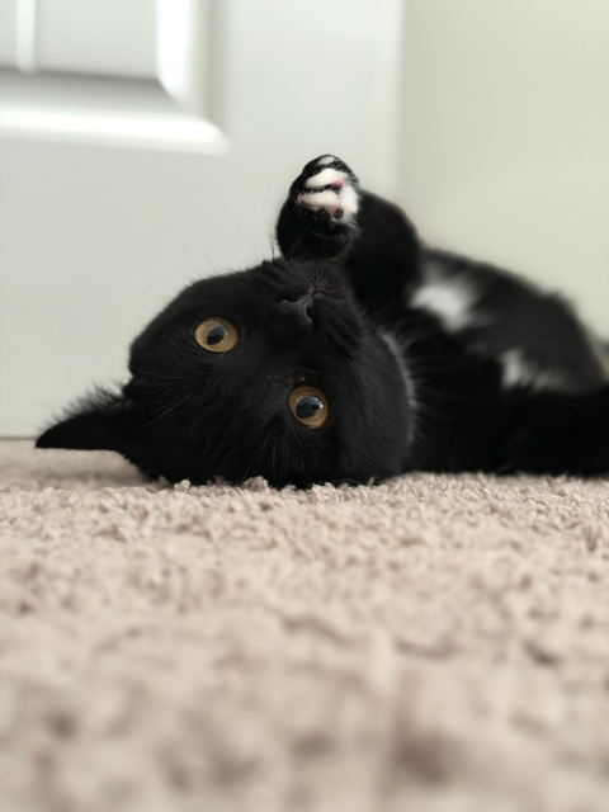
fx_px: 1126
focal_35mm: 48
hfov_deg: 30.3
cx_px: 304
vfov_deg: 39.7
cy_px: 406
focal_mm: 6.76
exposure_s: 1/42
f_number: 1.78
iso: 250
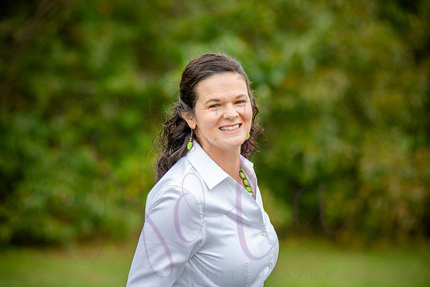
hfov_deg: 17.1
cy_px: 144
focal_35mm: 120
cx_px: 215
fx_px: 1434
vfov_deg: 11.4
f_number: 3.5
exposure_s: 1/800
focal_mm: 120
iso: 1000
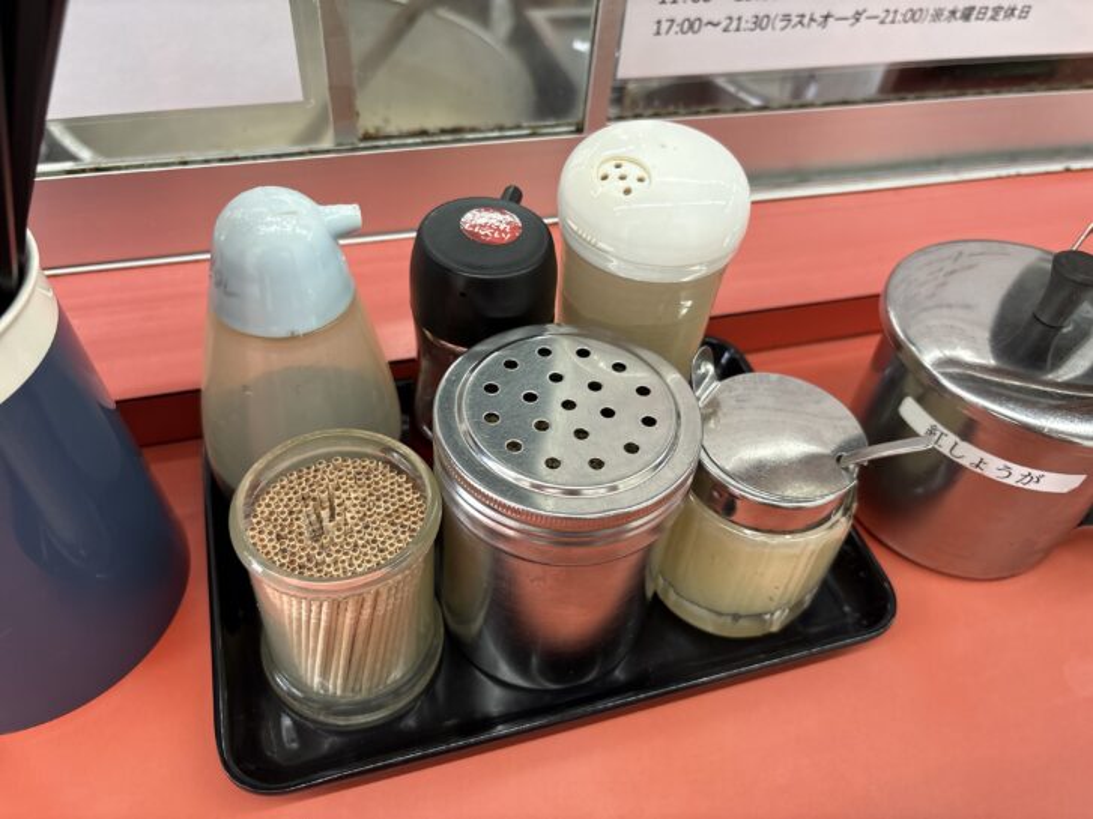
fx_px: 821
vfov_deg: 53.0
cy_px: 410
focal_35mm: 26
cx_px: 546
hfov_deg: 67.3
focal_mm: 5.96
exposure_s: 1/70
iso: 125
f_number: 1.6
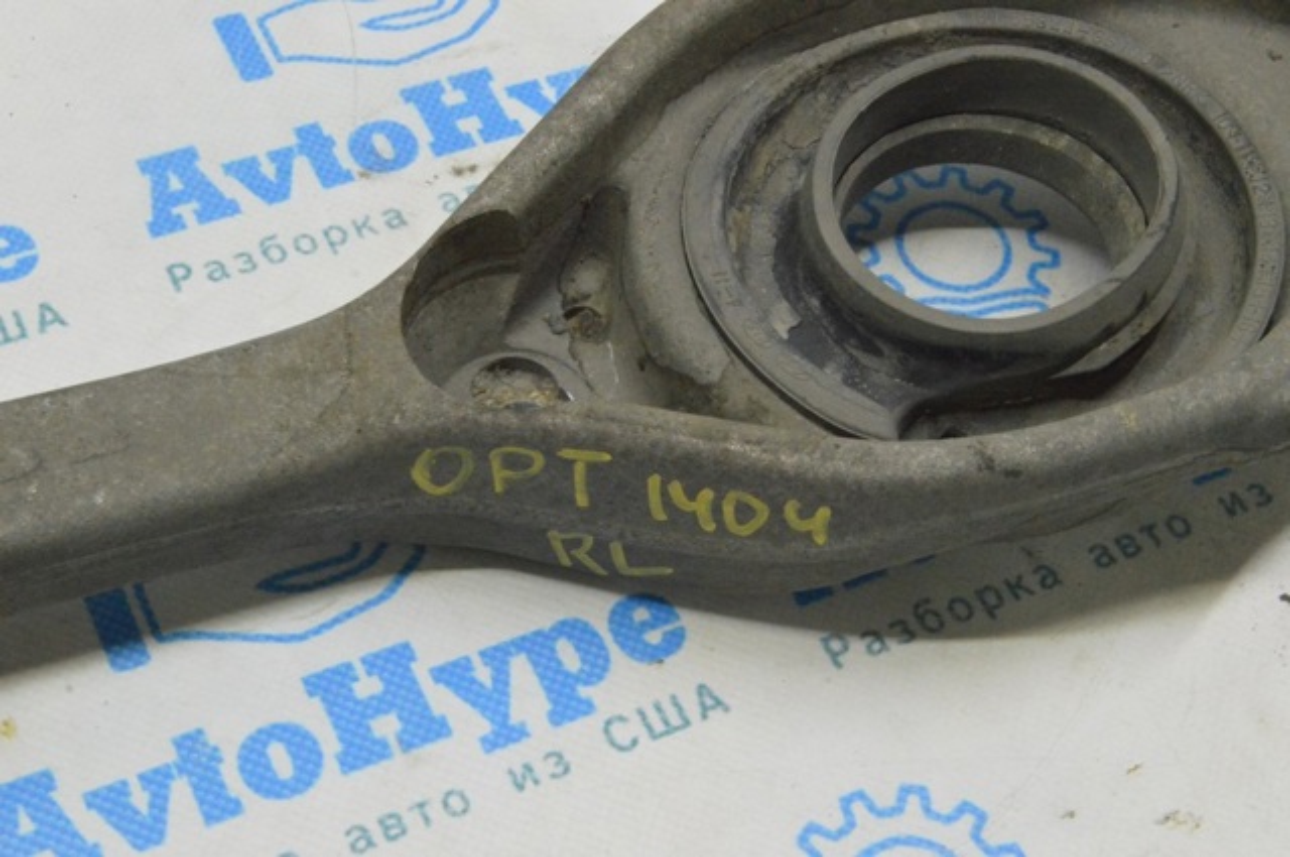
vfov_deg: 21.5
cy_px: 428
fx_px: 2255
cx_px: 645
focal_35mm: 63
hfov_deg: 31.9
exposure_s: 1/20
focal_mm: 42
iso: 6400
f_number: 20
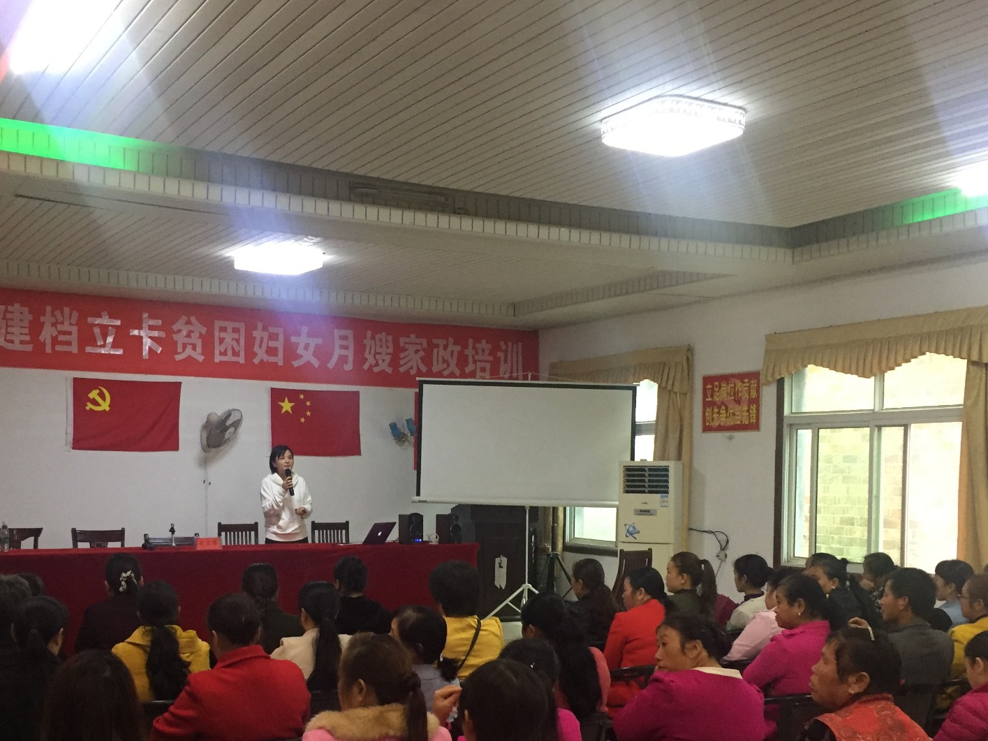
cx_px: 411
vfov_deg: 34.8
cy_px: 499
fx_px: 1170
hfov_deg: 45.6
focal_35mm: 41
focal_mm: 4.15
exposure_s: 1/33
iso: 200
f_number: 2.2
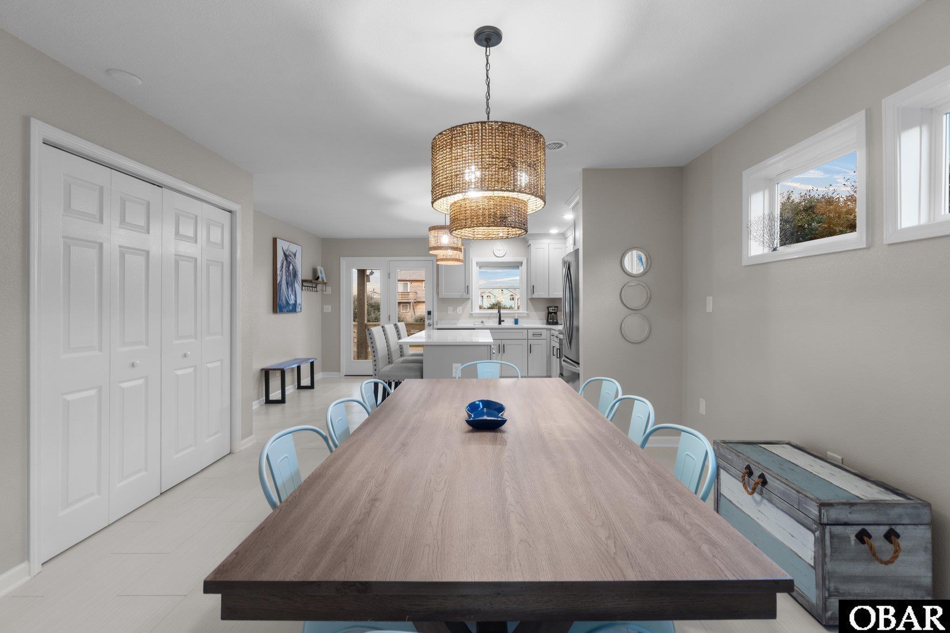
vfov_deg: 77.3
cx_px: 475
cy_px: 316
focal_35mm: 15
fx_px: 396
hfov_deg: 100.4
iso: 100
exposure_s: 1
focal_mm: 10
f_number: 8
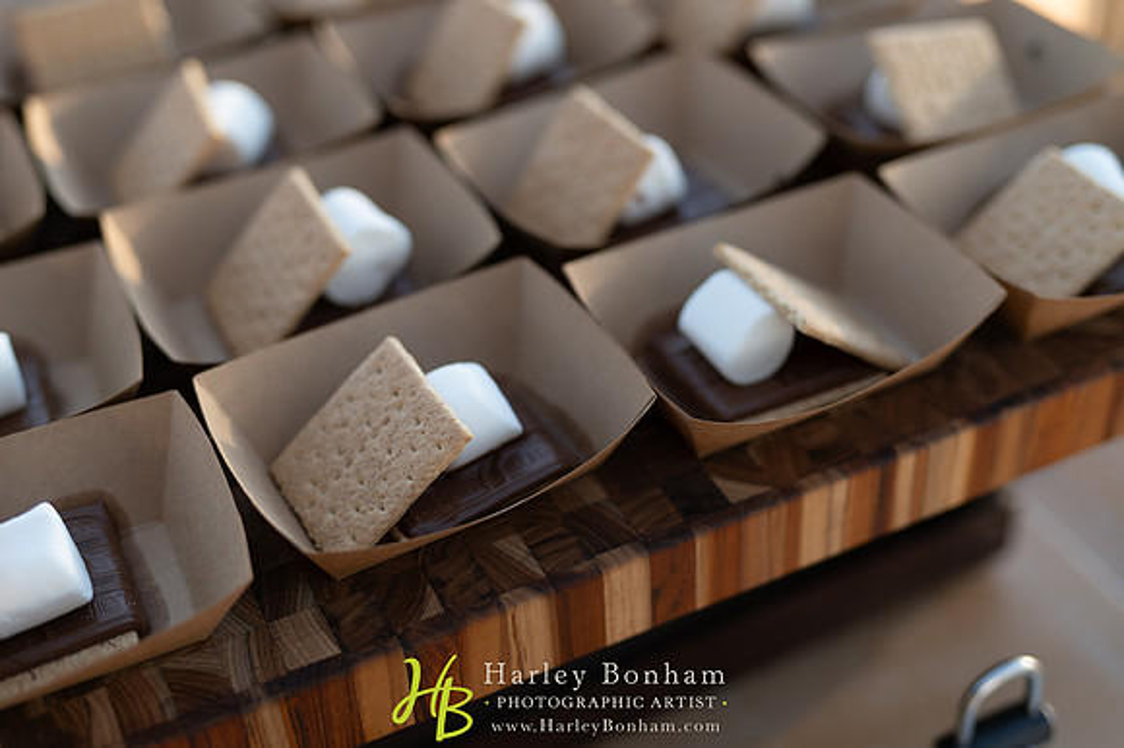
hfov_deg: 39.6
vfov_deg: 27.0
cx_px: 562
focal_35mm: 50
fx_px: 1560
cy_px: 374
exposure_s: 1/500
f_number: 2
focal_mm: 50
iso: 100
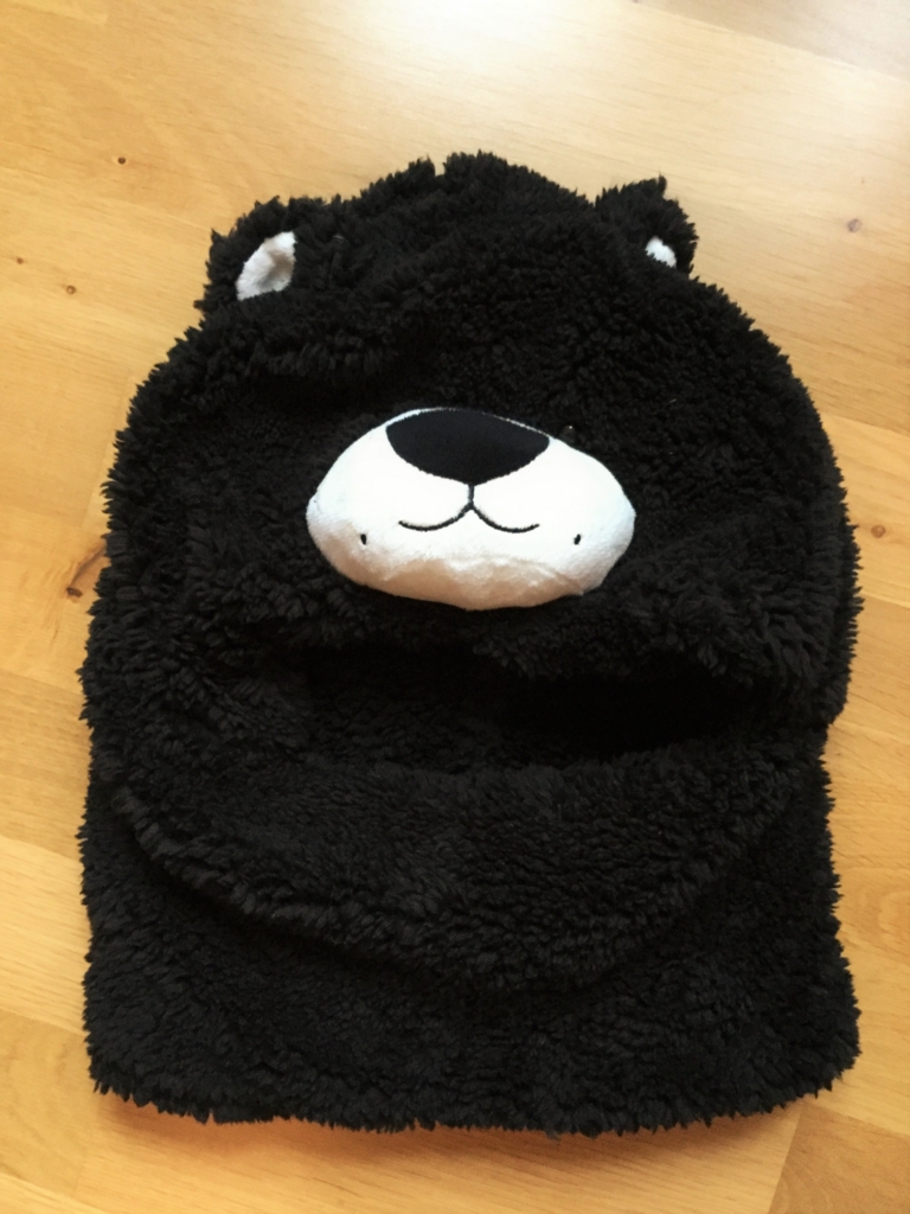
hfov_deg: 45.4
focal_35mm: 31
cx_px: 455
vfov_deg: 58.4
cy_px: 607
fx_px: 1087
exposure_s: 1/17
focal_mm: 3.3
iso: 320
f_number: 2.4
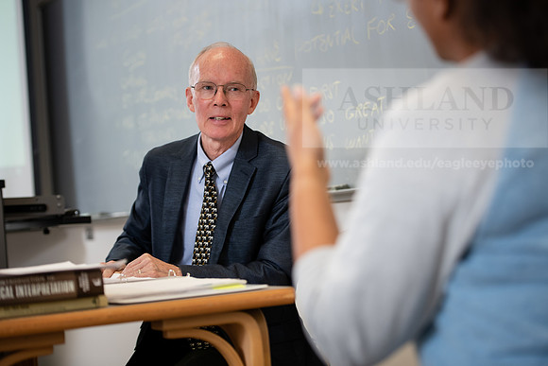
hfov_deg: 26.0
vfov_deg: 17.5
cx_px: 274
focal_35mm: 78
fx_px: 1188
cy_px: 183
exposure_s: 1/200
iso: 800
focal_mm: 78
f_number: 3.2
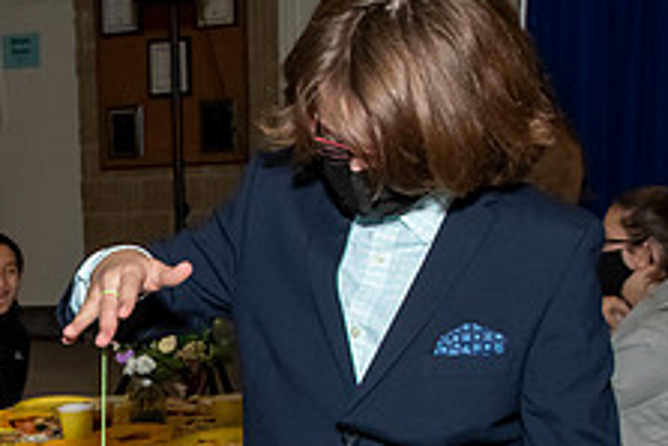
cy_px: 504
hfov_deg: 21.4
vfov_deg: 14.7
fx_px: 1690
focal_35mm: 91
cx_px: -35
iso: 500
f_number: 6.3
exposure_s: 1/250
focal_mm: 19
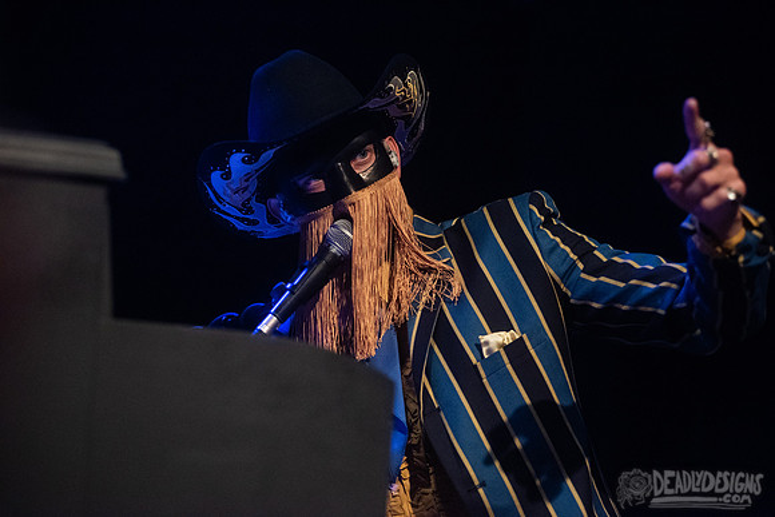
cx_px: 388
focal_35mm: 110
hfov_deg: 18.6
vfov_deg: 12.5
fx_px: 2368
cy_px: 258
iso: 3200
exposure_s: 1/160
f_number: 3.2
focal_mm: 110
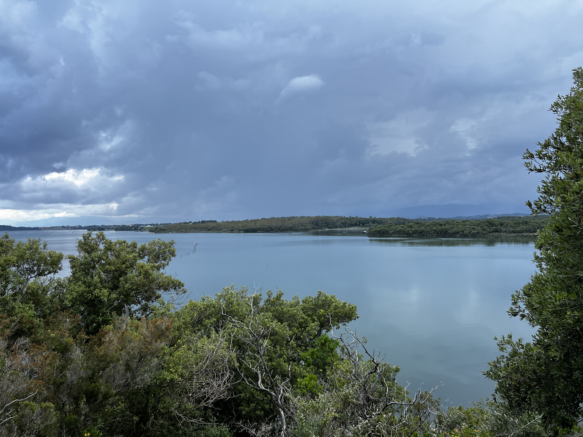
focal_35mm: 26
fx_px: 438
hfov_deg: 67.3
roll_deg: +0.8
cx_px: 292
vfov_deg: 53.1
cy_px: 218
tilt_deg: -0.3
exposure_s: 1/1575
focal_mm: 5.7
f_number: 1.5
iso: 50
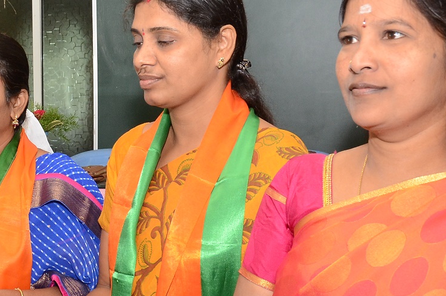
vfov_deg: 18.8
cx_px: -36
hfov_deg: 26.1
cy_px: 210
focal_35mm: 72
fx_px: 890
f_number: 5.6
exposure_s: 1/100
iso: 800
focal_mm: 18
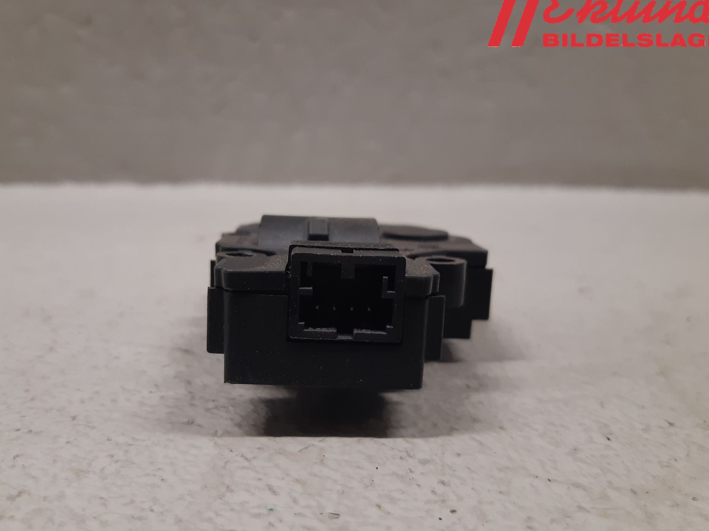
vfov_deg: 45.4
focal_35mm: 31
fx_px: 635
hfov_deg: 58.2
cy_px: 294
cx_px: 318
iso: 125
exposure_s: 1/50
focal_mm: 3.93
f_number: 1.7
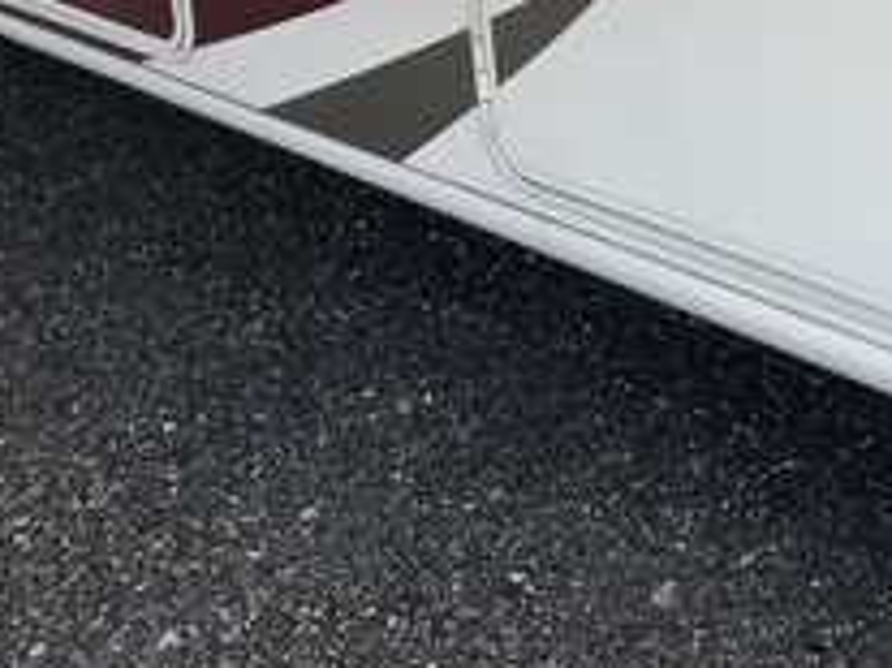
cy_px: 60
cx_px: 832
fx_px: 1442
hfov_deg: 32.4
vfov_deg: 25.2
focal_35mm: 56
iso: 25
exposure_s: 1/635
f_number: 1.8
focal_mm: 3
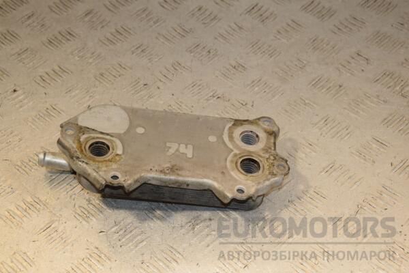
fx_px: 852
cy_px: 136
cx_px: 204
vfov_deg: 18.2
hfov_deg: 27.0
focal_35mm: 75
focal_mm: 50
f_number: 7.1
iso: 800
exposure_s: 1/200
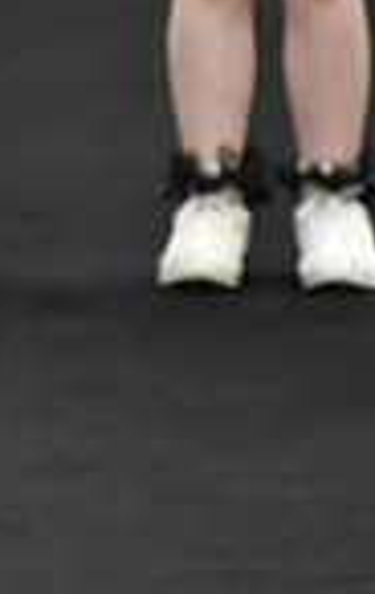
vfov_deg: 2.2
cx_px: -721
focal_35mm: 969
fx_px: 15752
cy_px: -140
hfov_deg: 1.4
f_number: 2.8
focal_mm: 160
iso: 5000
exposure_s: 1/800
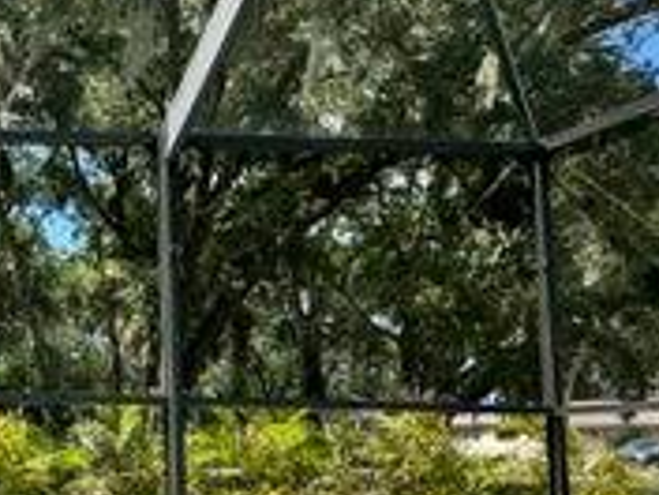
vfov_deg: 28.2
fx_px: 971
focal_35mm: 51
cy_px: 368
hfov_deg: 29.0
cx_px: -236
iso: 50
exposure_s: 1/646
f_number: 2.2
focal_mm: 2.22
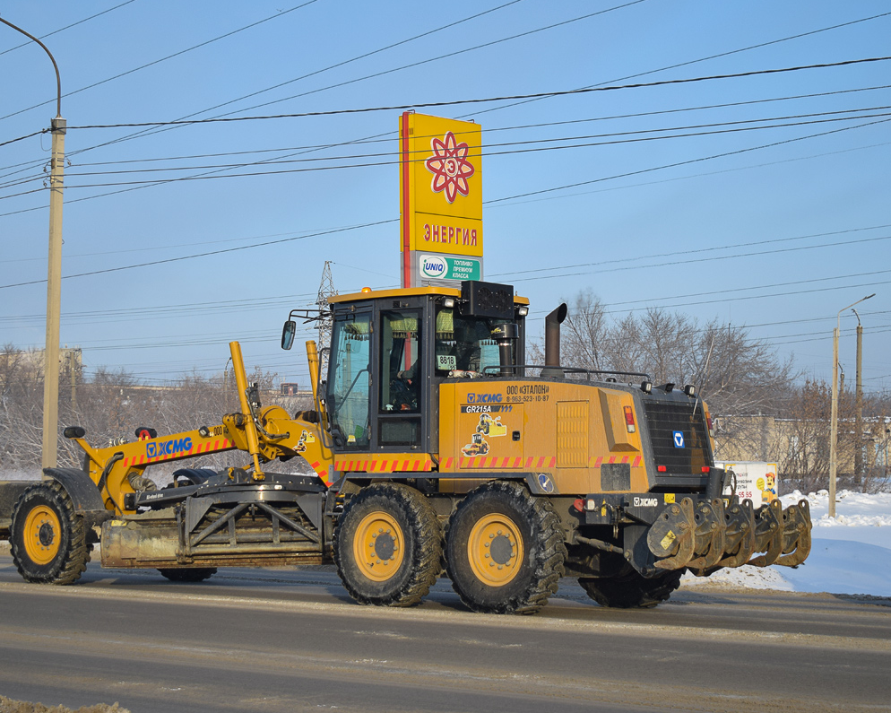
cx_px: 380
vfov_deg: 22.5
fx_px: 1793
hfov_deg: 27.9
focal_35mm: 68
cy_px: 355
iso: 200
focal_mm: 40
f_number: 6.3
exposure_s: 1/800
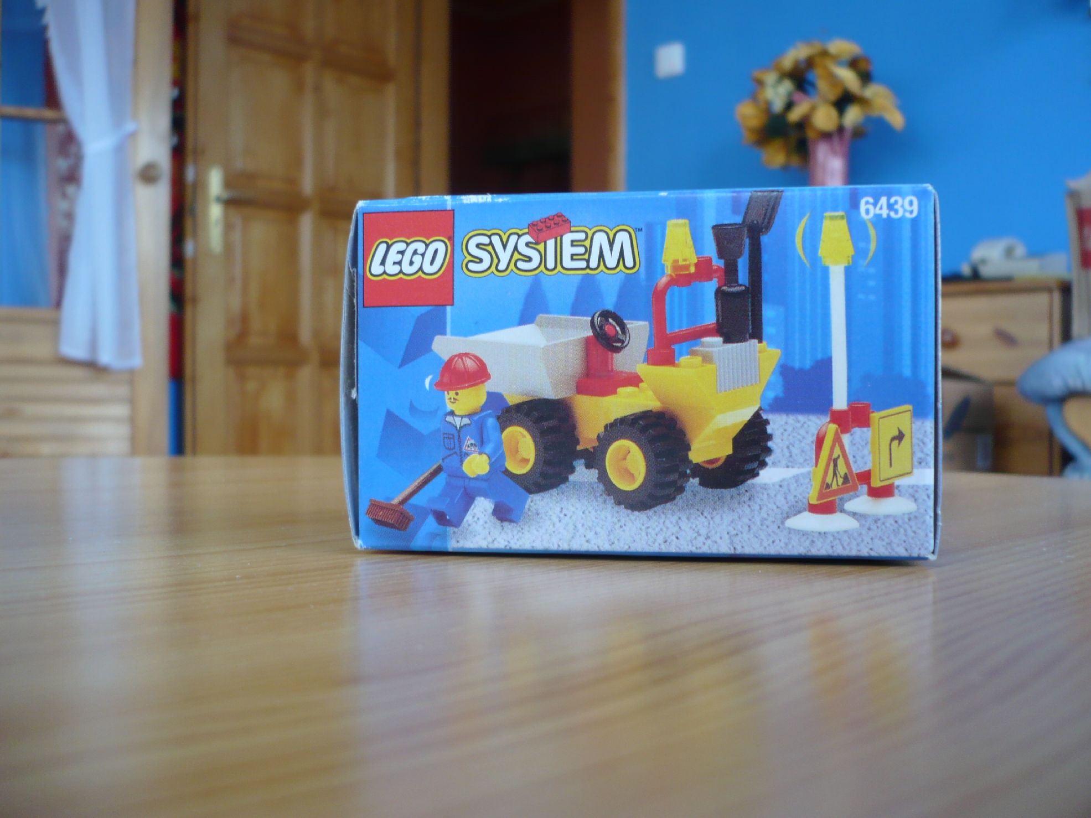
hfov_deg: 52.6
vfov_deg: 40.7
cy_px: 409
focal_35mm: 35
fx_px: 1103
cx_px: 546
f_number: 2.8
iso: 100
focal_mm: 5.8
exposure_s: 1/25
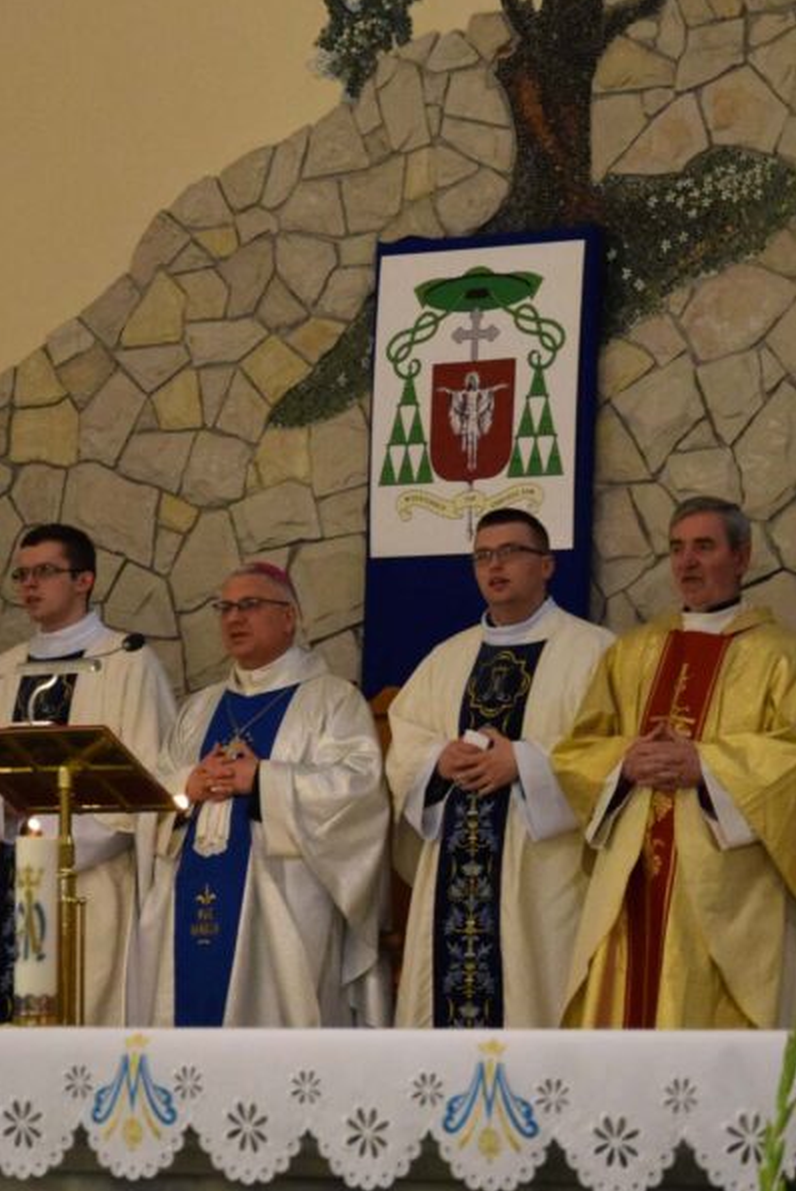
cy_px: 531
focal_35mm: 170
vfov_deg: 12.1
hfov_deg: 8.1
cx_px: 350
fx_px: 5631
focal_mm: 66
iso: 3600
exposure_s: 1/125
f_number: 5.3
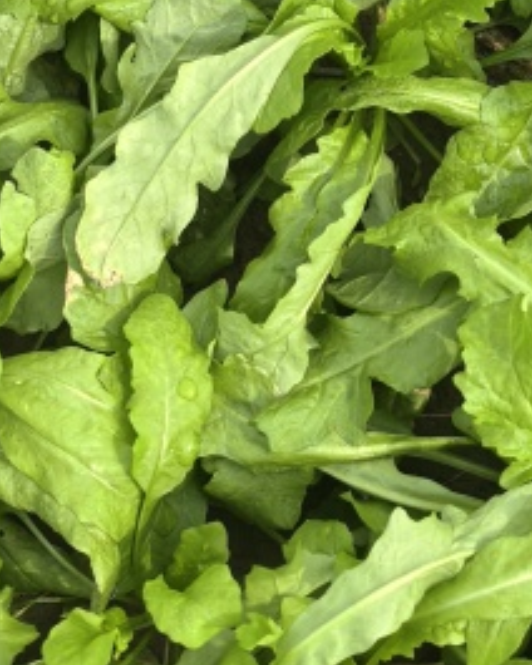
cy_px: -325
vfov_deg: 16.5
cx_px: 572
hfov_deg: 14.2
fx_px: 2086
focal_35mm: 106
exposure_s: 1/600
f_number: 2
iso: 50
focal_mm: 6.98
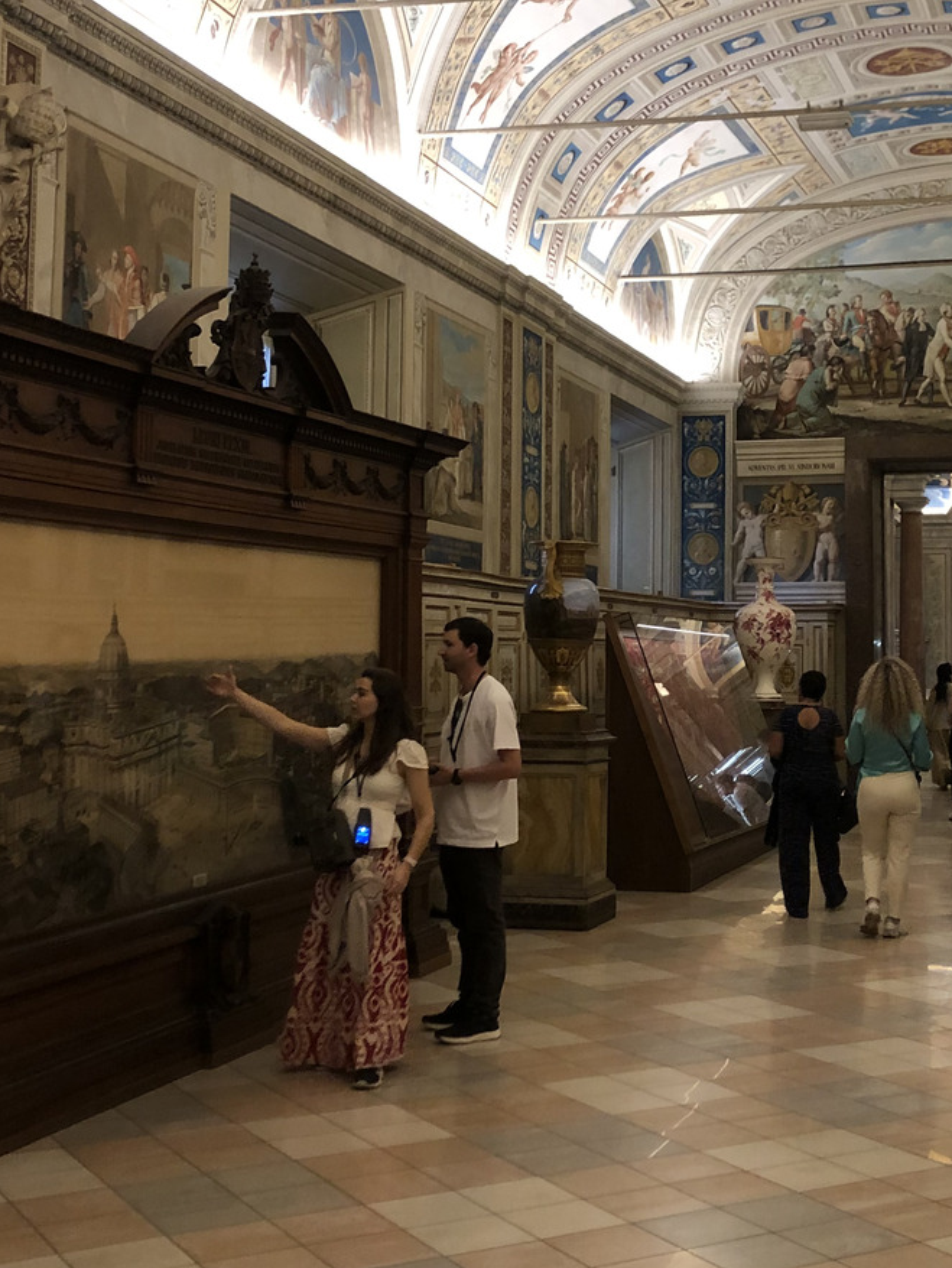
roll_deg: -0.2
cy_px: 543
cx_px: 738
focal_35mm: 51
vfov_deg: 37.4
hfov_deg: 28.1
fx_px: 1869
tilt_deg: +5.0
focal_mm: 4
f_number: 1.8
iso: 64
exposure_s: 1/17
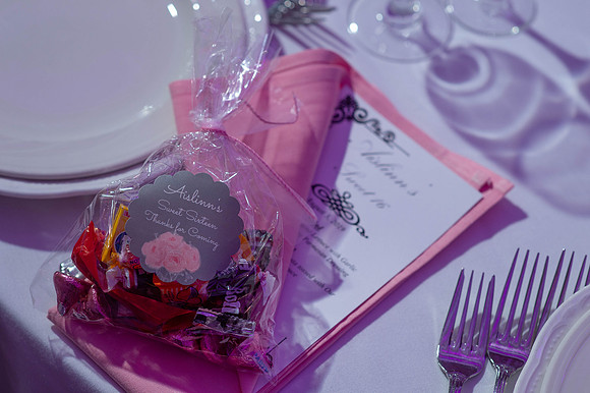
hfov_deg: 23.9
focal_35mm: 85
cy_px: 196
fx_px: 1392
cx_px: 295
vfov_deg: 16.1
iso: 250
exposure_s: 1/160
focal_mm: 85
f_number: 4
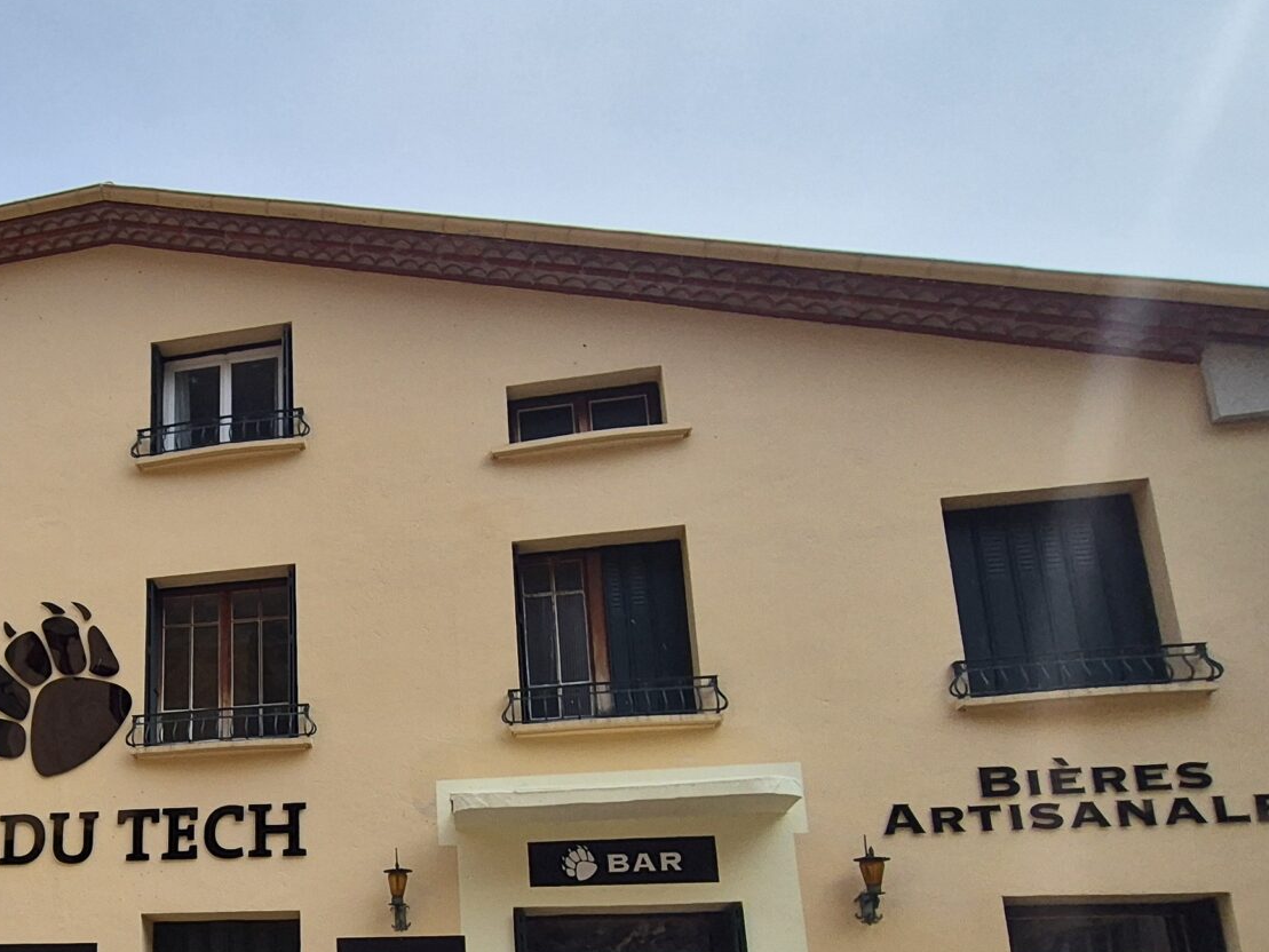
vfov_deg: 43.6
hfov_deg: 52.4
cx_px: 117
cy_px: 816
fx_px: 1100
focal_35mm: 30
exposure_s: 1/3280
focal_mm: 2.2
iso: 50
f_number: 2.2
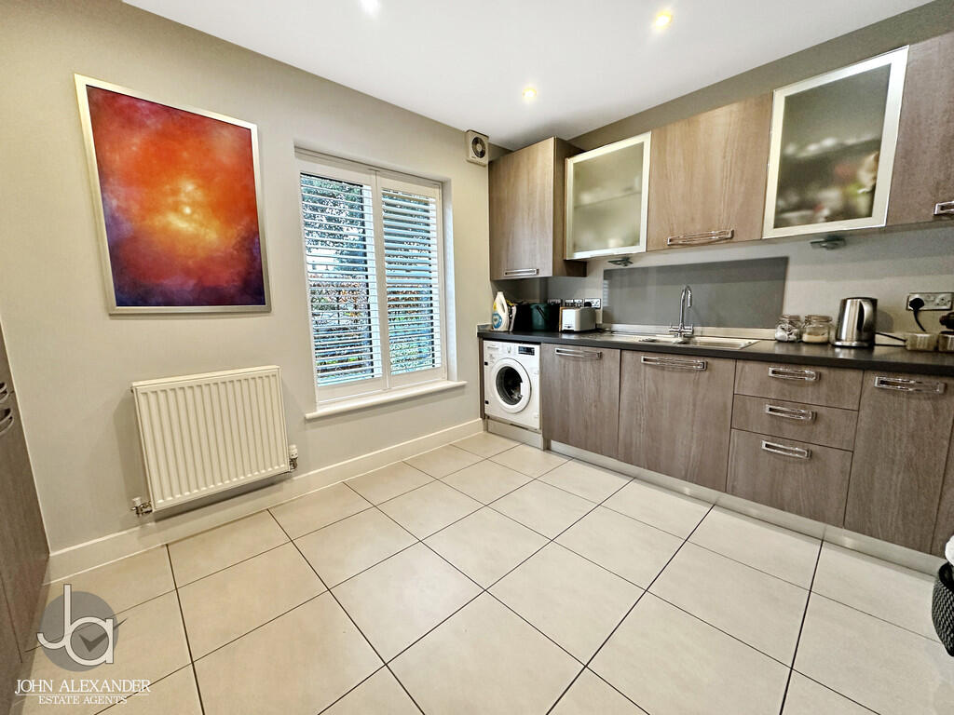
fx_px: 386
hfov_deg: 102.1
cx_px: 477
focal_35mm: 14
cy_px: 358
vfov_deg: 85.7
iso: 320
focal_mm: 2.22
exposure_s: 1/67
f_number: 2.2
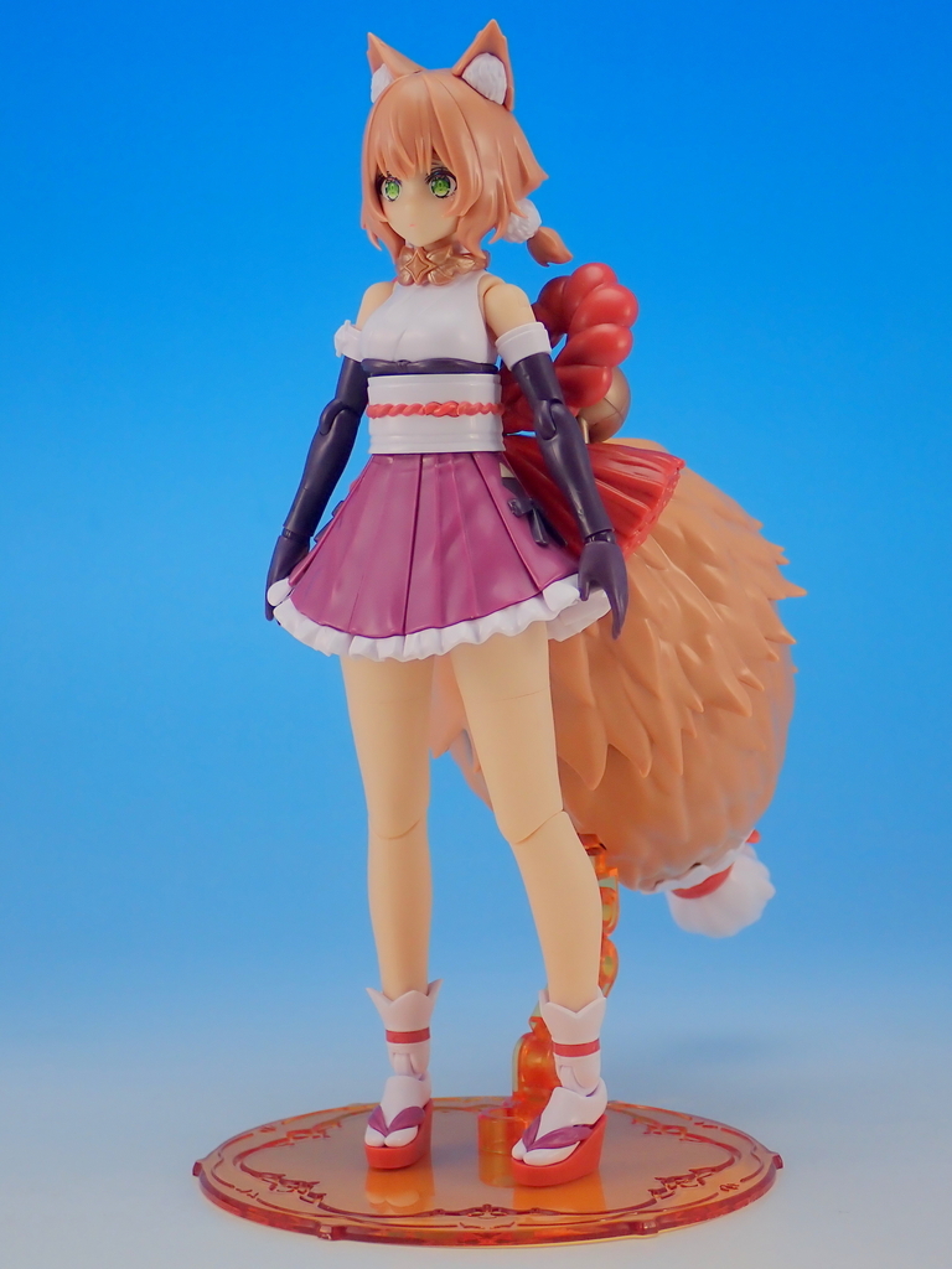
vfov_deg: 27.4
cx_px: 476
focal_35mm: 71
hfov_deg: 20.7
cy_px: 634
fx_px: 2603
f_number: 3.9
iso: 100
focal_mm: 12.73
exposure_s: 1/30
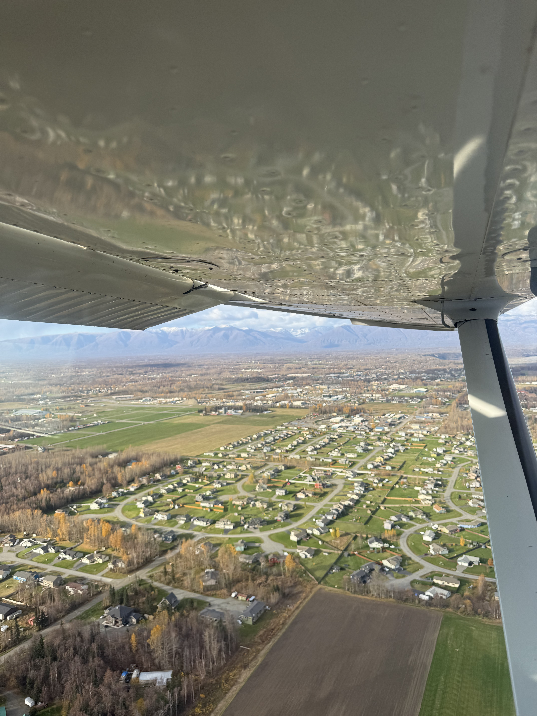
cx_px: 268
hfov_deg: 56.8
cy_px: 358
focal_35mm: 24
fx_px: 496
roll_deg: +0.0
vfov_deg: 71.6
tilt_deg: +2.1
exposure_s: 1/1812
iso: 80
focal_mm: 6.76
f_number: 1.78
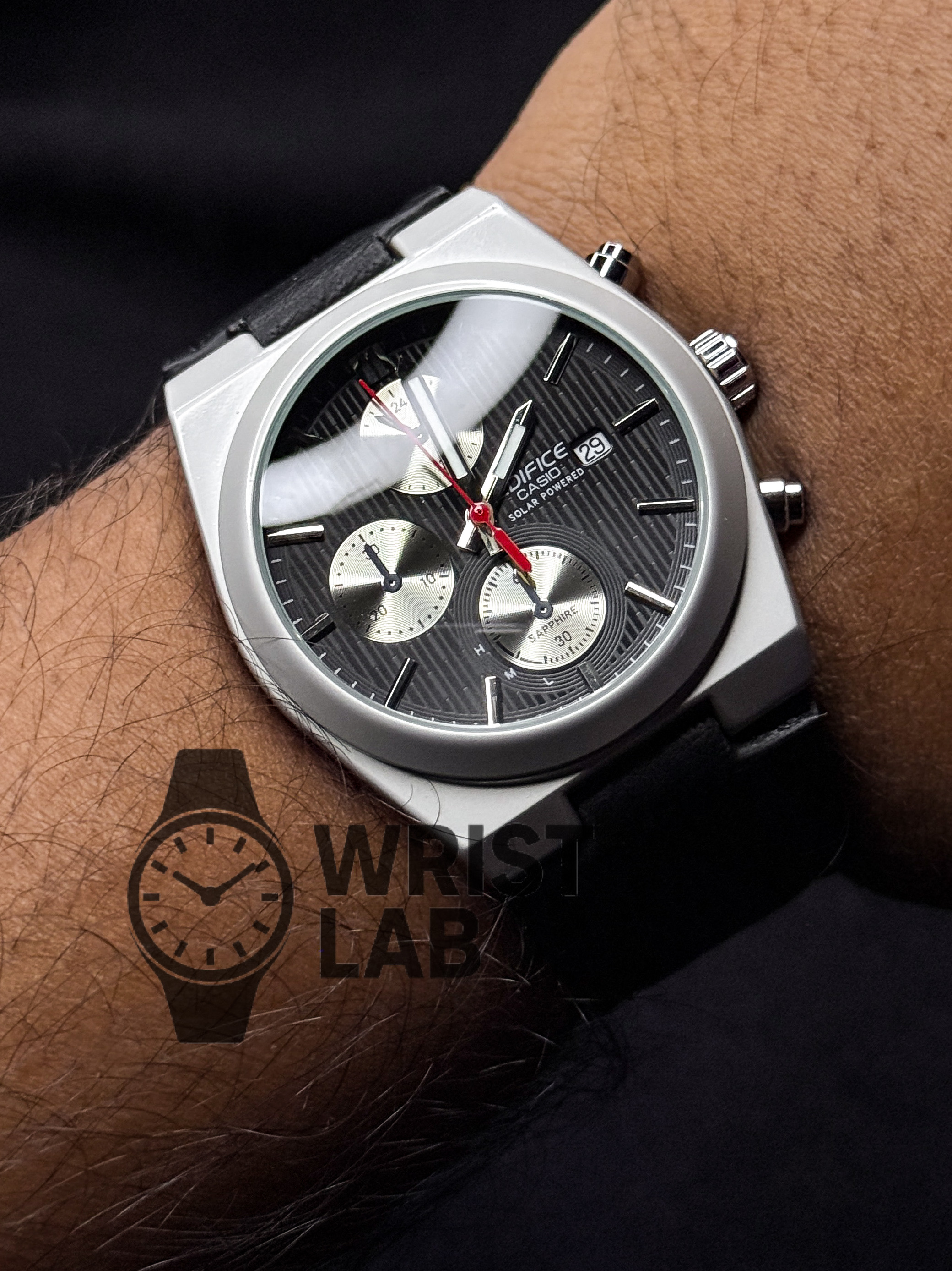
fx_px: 1760
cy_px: 636
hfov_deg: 30.3
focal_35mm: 48
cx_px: 476
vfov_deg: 39.7
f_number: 1.8
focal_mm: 6.76
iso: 500
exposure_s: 1/40
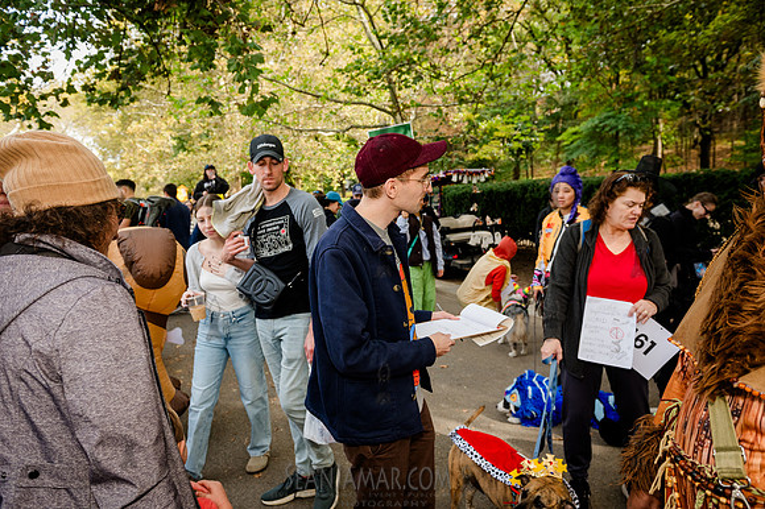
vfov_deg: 53.1
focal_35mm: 24
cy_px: 254
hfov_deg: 73.8
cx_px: 382
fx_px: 510
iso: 1000
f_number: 5
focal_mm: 24
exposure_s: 1/500
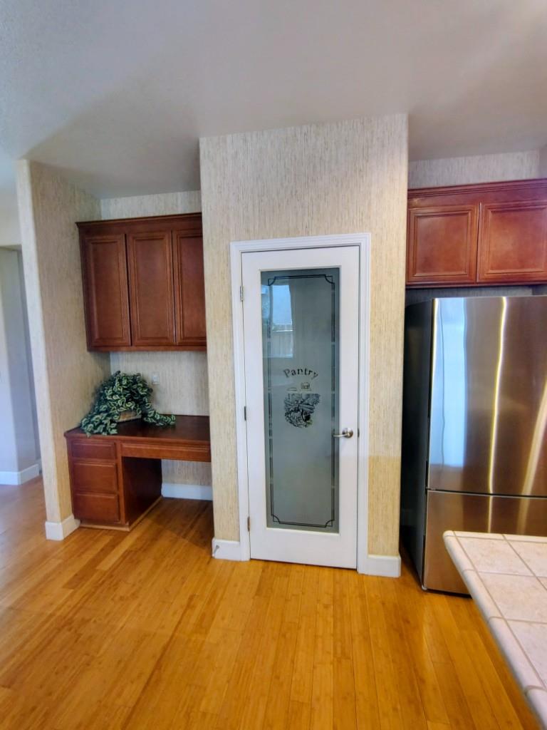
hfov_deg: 78.1
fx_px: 337
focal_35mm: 16
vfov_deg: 94.5
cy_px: 365
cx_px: 274
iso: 525
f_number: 2.2
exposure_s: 1/24
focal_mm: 2.13
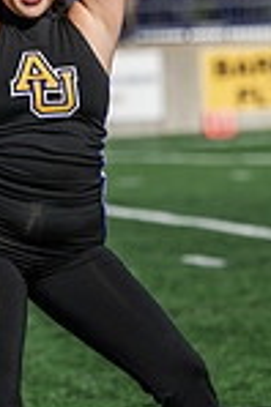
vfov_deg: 5.3
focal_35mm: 392
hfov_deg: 3.5
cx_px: 3
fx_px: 4436
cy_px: 115
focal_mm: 130
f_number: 3.2
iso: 80
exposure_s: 1/1600
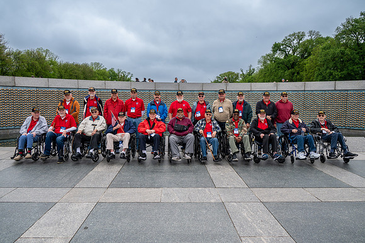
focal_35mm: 25
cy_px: 122
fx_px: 252
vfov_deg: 51.5
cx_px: 179
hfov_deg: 71.9
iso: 640
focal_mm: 24
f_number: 8
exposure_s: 1/800
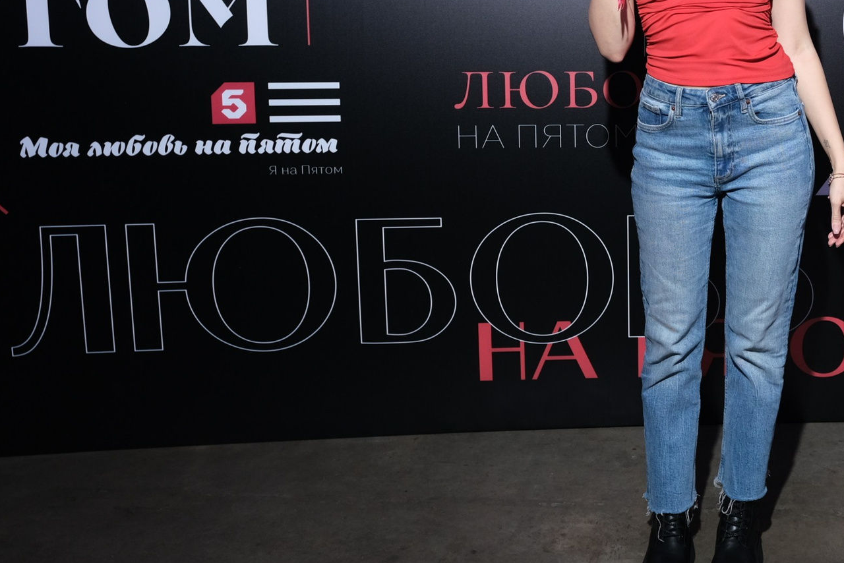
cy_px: 105
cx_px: 731
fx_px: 1126
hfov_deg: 38.7
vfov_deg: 27.5
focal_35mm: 48
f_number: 4
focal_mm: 16
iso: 400
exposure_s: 1/125
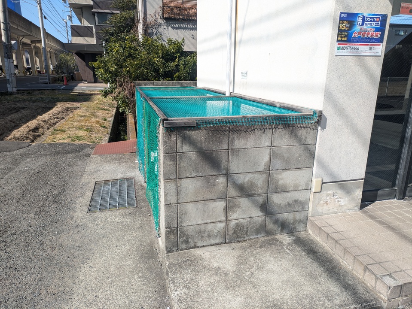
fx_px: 298
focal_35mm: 25
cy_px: 154
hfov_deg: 69.4
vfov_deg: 54.9
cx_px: 206
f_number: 1.89
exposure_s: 1/1225
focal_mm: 5.43
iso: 59
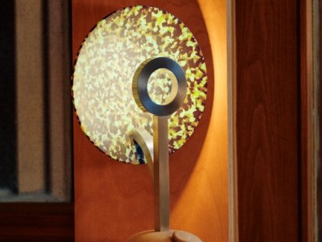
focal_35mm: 186
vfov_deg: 8.0
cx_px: 194
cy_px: 82
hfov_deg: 10.6
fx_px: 1730
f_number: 4
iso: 400
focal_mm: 100
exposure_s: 1/25
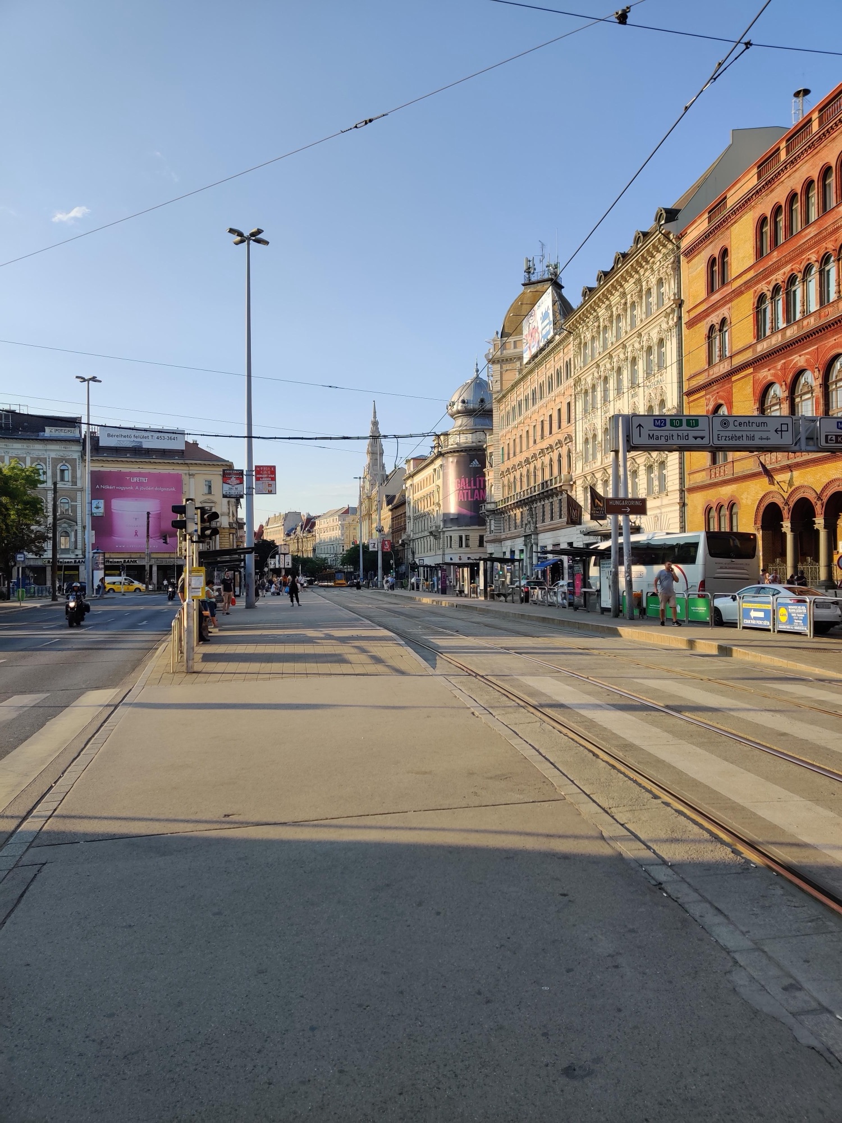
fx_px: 876
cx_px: 421
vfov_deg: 65.3
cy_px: 562
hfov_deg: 51.4
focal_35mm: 27
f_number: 1.65
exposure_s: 1/1033
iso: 125
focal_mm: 4.75
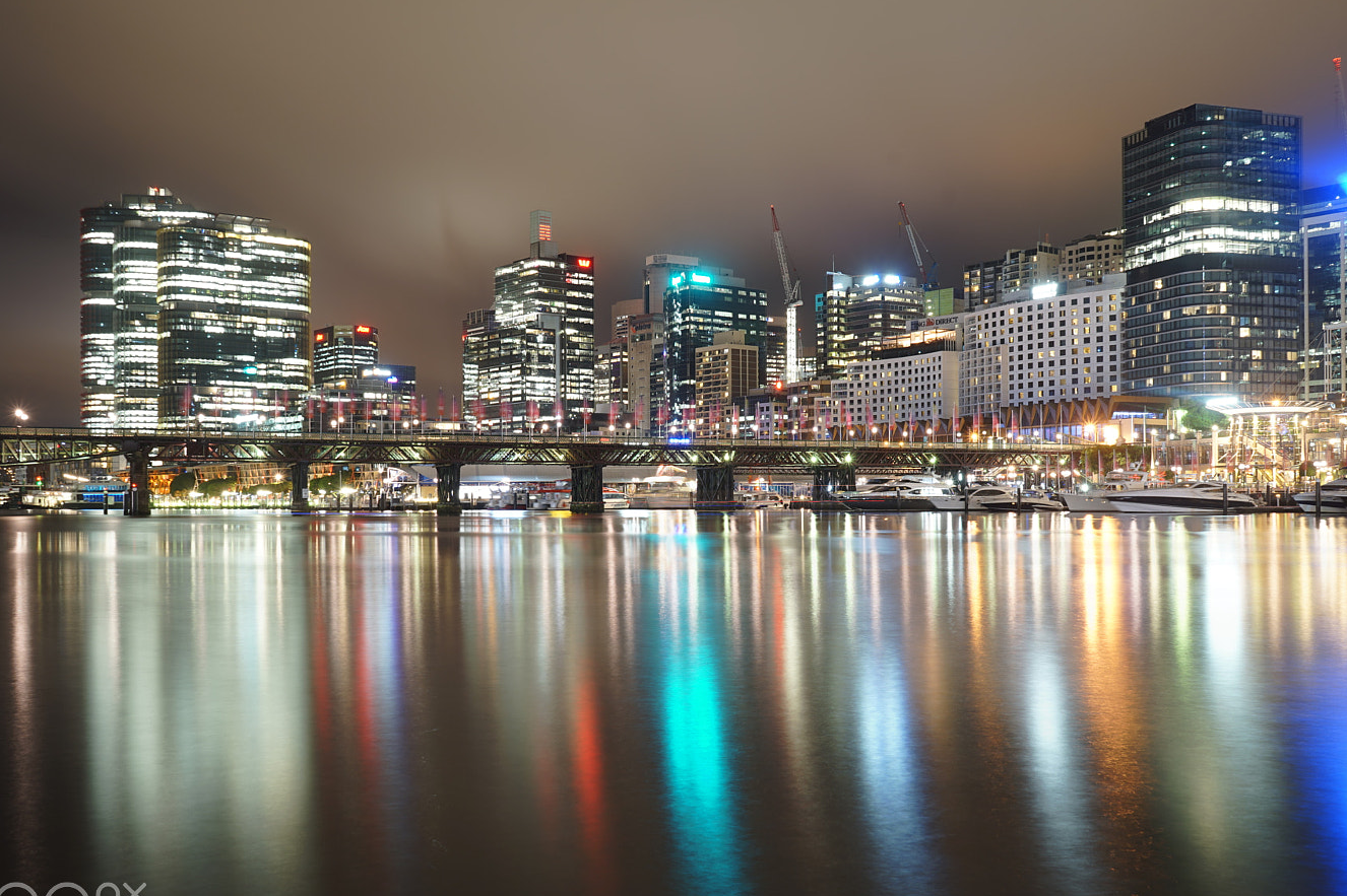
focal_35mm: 35
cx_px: 707
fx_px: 1309
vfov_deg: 37.8
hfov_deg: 54.4
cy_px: 498
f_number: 8
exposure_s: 30
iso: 100
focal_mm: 29
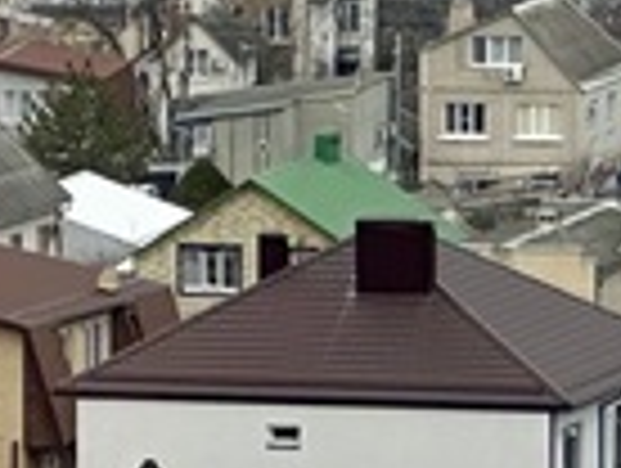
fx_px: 9992
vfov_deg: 2.7
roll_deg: -0.3
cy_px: -644
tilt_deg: -0.5
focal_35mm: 556
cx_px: 378
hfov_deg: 3.6
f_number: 2.8
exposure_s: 1/669
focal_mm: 9
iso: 32
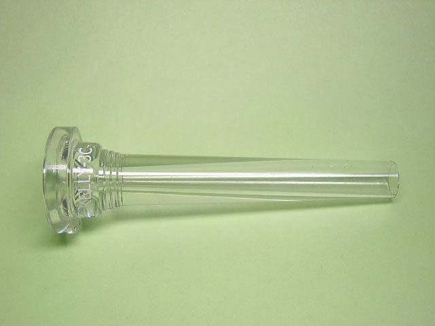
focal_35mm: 47
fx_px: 591
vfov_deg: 30.9
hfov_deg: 40.4
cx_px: 218
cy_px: 163
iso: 100
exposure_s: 1/93.3
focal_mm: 6.1
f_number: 2.9
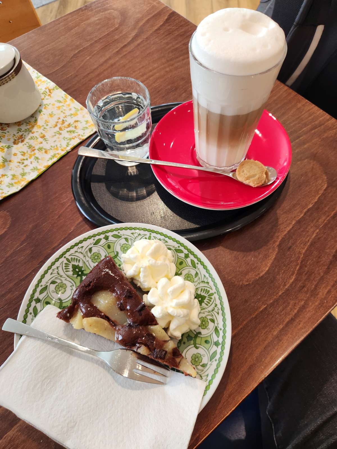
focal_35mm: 23
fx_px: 299
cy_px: 224
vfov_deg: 73.9
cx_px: 168
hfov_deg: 58.9
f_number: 1.8
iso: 160
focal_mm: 5.4
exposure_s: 1/180
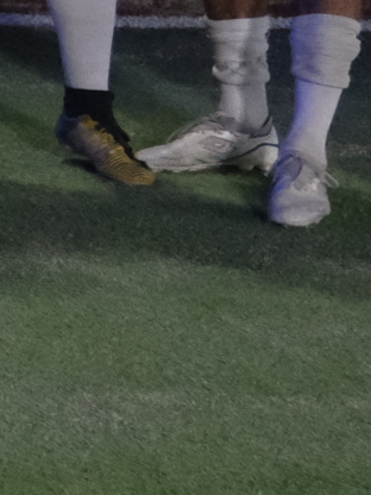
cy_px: -394
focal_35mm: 238
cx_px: -1320
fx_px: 3401
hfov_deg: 5.2
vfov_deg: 8.0
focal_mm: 22
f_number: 2.8
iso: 5000
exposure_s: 1/200
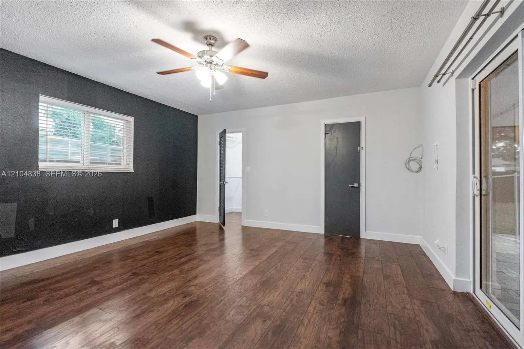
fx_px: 240
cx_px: 262
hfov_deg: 95.0
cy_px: 174
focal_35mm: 16
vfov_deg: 72.0
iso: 1600
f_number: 2
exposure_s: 1/200
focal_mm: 11
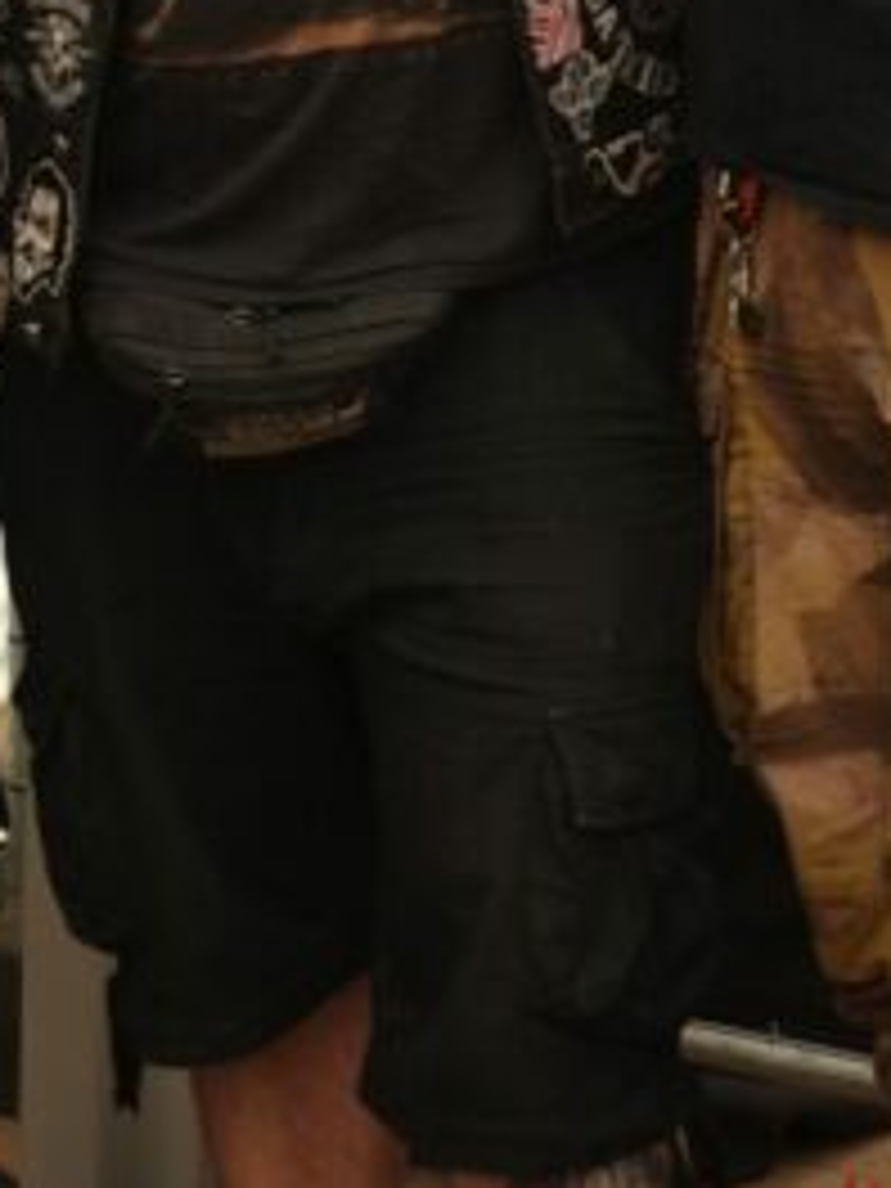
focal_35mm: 151
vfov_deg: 12.7
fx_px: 5182
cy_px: -351
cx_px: 153
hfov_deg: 9.8
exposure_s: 1/160
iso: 400
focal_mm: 24
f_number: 4
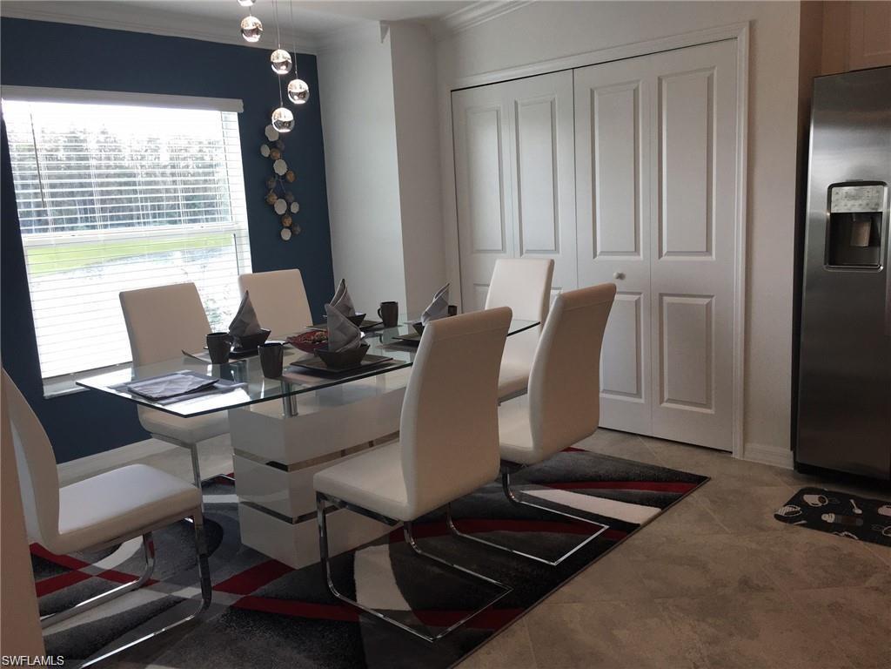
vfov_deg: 48.2
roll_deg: +2.8
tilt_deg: -9.5
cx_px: 446
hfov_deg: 61.7
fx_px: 746
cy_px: 334
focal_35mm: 29
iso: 50
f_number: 2.2
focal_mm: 4.15
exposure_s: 1/120
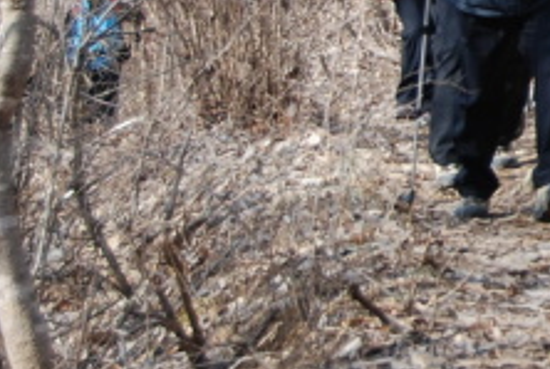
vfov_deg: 5.2
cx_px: 1023
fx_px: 4026
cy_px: -222
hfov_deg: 7.6
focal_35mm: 263
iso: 125
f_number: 5.6
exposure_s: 1/125
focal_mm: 38
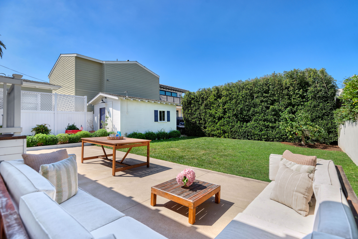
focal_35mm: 16
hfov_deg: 96.7
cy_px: 120
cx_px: 179
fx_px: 159
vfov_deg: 73.8
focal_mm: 16
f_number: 5.6
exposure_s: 1/400
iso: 100
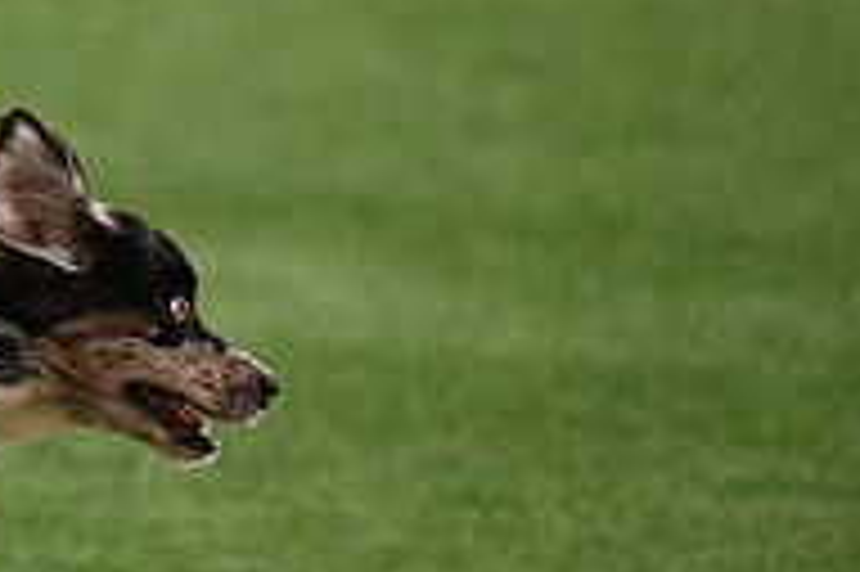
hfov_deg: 4.5
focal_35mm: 455
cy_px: 306
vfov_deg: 3.0
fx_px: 10860
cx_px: -419
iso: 16000
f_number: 3.2
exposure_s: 1/640
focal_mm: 150
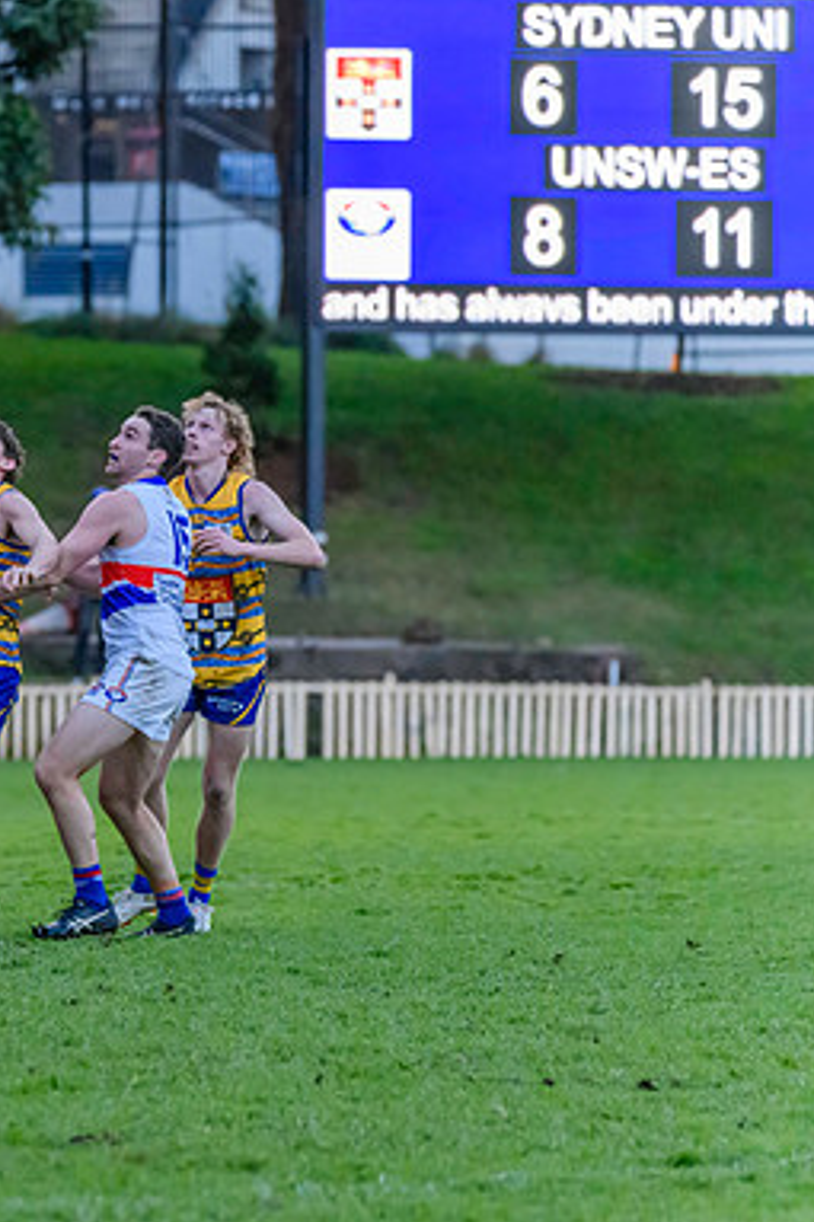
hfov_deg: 3.0
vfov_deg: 4.5
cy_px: 653
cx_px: -9
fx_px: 15411
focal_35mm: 454
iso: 10000
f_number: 5.6
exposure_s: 1/1600
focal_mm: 280
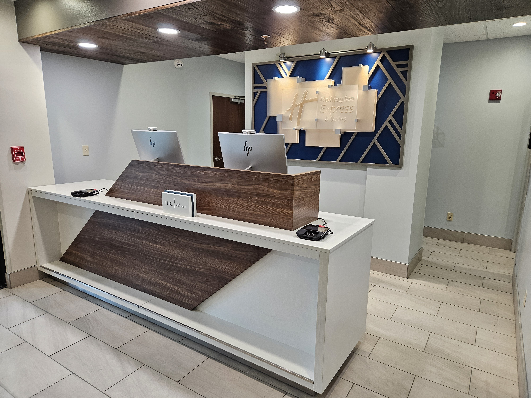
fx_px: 353
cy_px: 199
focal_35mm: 23
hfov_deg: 73.9
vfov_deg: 58.9
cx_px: 266
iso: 200
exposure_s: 1/120
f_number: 1.8
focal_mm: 5.4
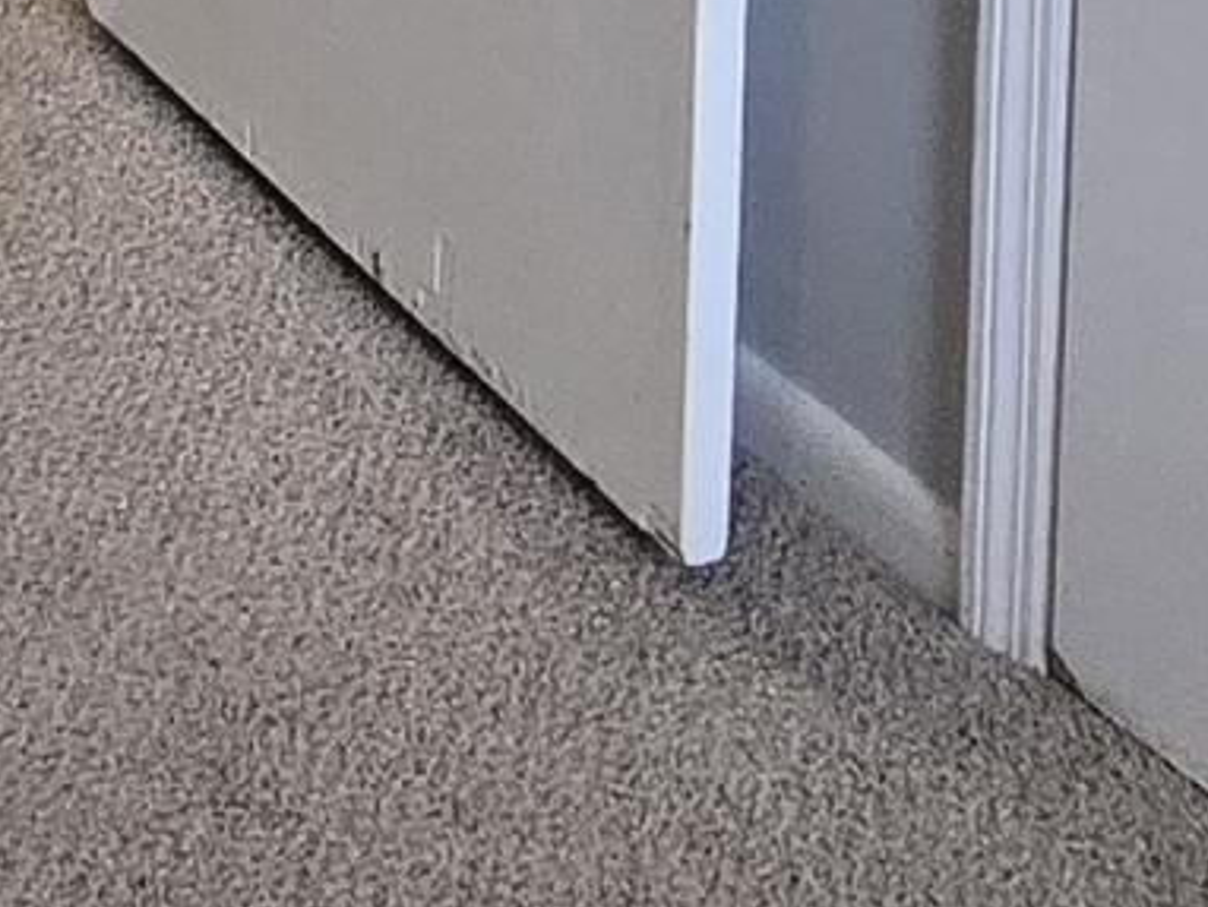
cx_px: -699
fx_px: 3562
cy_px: -1501
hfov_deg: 17.1
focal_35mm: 102
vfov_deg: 11.2
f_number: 2.2
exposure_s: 1/60
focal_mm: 2.2
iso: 160
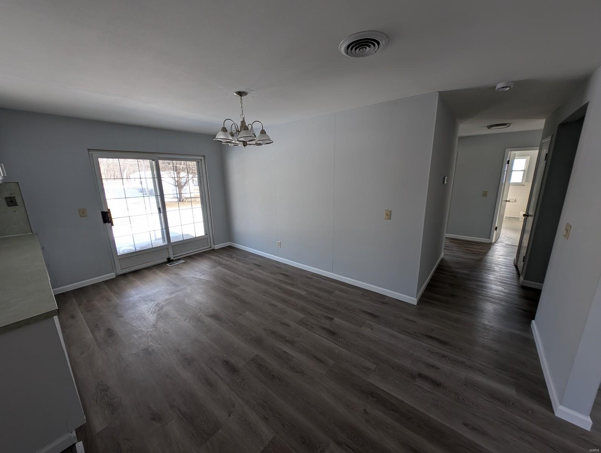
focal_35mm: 12
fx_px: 209
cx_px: 300
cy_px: 226
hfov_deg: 110.5
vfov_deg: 94.6
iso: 45
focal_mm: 2.23
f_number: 1.95
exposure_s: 1/126
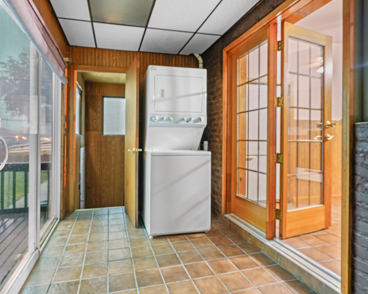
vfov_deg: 70.8
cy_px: 151
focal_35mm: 19
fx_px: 207
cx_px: 171
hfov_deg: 83.2
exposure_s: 5
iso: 500
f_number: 8
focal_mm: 16
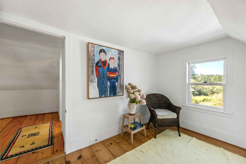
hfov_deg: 104.3
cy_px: 82
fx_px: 96
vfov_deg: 81.2
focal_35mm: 14
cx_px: 123
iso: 500
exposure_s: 1/15
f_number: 8
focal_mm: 9.2
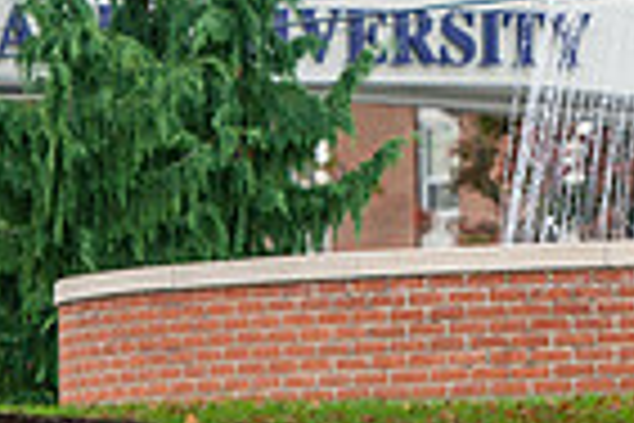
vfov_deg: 2.2
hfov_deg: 3.3
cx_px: 683
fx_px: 10865
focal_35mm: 617
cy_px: -232
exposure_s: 1/400
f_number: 3.2
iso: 200
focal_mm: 150
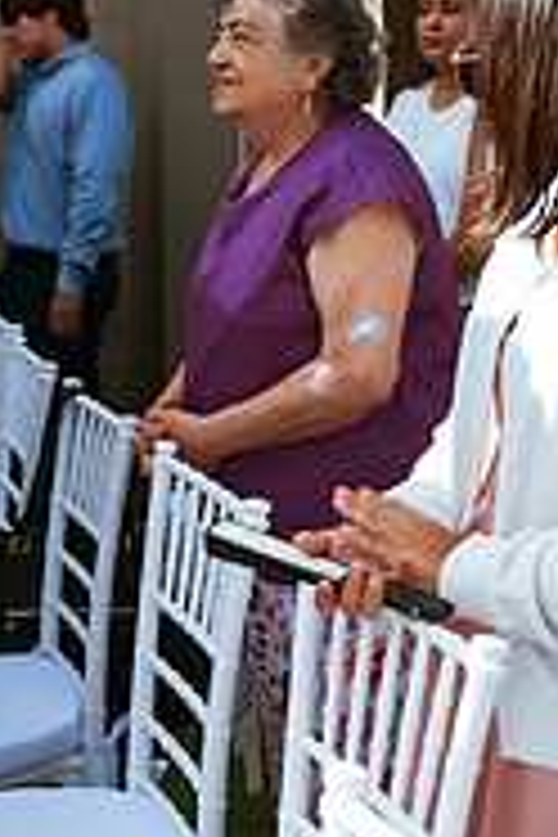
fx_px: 1744
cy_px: 65
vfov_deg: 26.0
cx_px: 144
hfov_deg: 18.1
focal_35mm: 75
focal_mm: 24
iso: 100
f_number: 2.8
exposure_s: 1/800
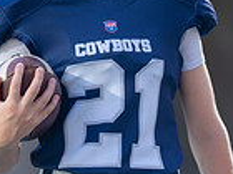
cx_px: 112
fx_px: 3823
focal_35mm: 568
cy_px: 47
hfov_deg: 3.5
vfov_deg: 2.6
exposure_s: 1/500
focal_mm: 143
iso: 100
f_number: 2.8
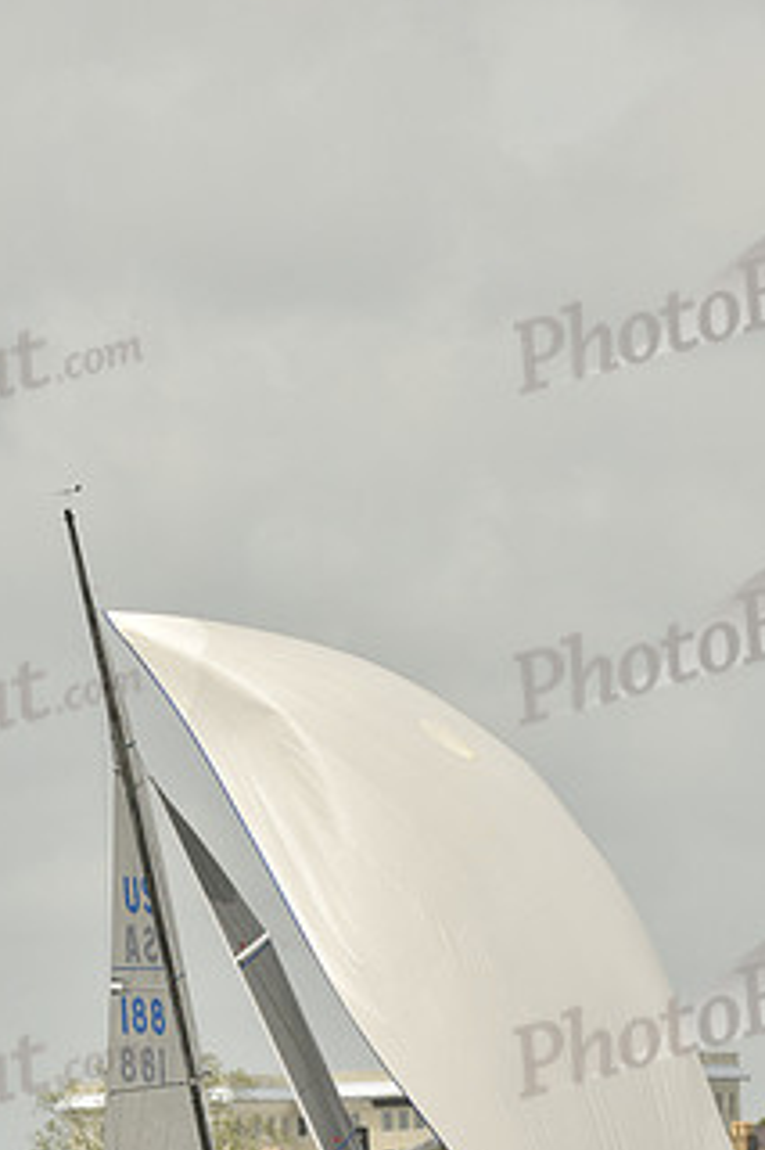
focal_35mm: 544
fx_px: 17357
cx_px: 329
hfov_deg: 2.5
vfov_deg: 3.8
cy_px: 870
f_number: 8
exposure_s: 1/1250
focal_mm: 300
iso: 320
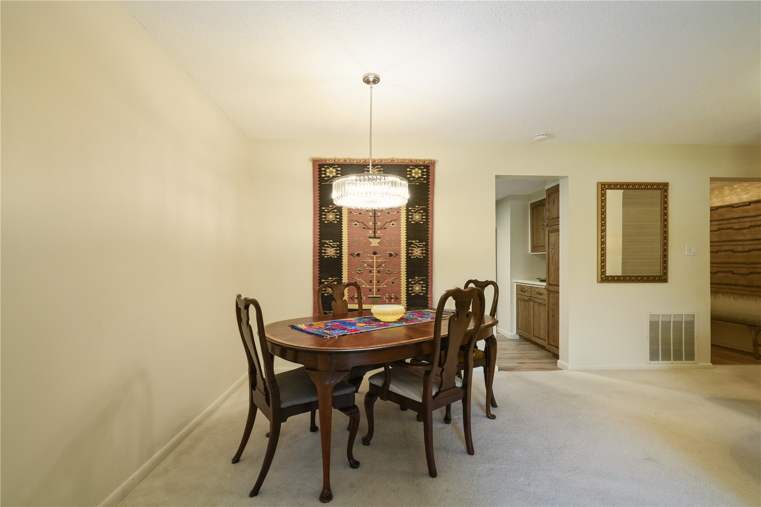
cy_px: 254
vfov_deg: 73.7
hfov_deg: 96.7
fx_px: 338
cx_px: 380
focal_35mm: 16
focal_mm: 16
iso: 400
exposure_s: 1/6
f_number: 10
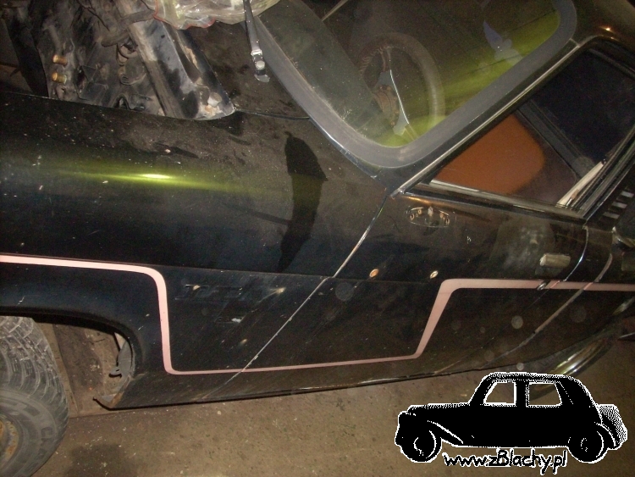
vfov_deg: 38.7
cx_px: 318
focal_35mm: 37
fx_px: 679
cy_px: 238
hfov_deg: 50.1
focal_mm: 6.2
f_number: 2.8
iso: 400
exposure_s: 1/60
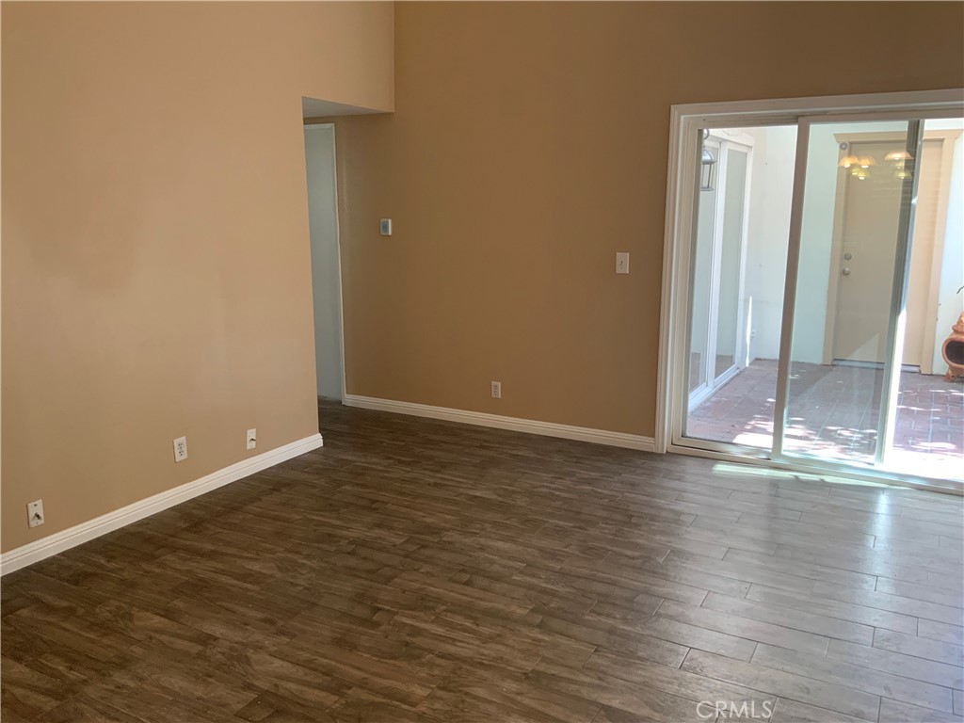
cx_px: 482
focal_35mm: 29
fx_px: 808
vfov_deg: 48.2
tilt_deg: -11.4
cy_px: 362
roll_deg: +0.9
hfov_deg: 61.7
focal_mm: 3
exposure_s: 1/60
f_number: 1.8
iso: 100
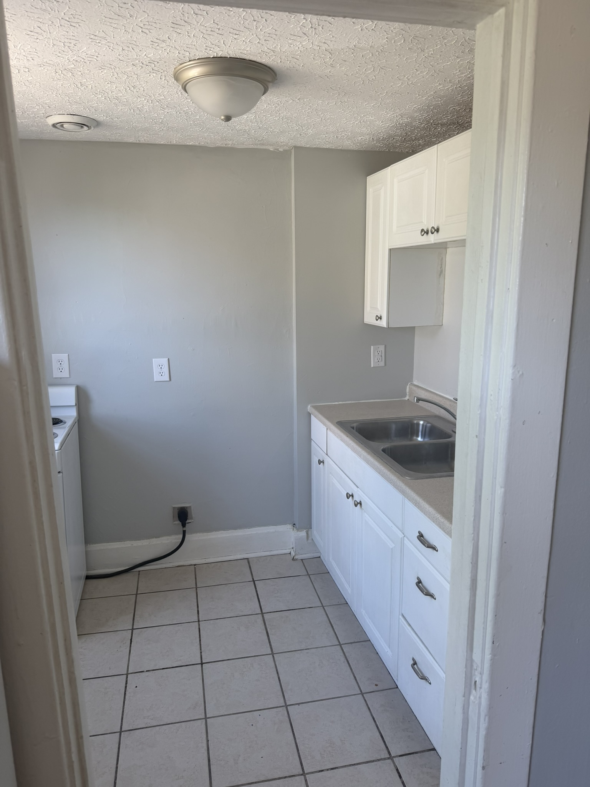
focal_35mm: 24
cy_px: 394
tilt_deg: -10.0
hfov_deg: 56.8
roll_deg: +1.4
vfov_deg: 71.6
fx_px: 545
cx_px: 295
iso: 80
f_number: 1.78
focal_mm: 6.76
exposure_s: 1/121
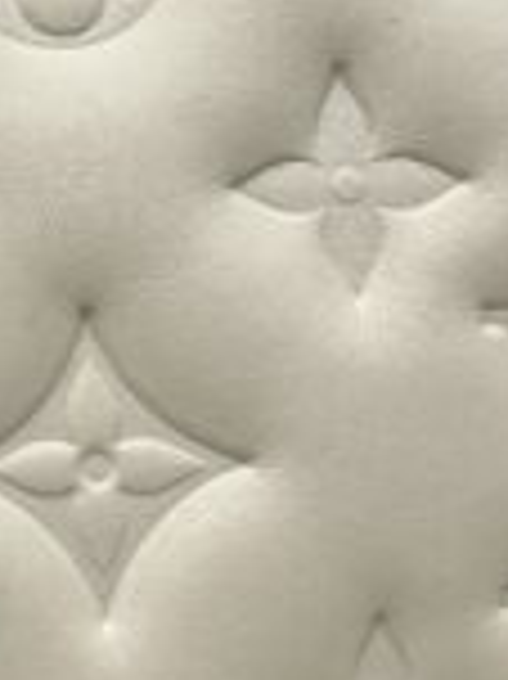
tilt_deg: -19.6
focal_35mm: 176
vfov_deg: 11.1
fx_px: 3449
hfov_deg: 8.0
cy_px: 18
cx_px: -508
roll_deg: -0.4
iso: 40
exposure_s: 1/169
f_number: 1.5
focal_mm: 5.7
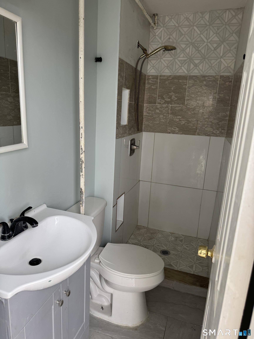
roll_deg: -1.3
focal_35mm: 24
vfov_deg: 71.6
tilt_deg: -14.3
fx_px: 235
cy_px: 170
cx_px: 127
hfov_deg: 56.8
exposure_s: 1/121
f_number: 1.78
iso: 100
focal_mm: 6.76
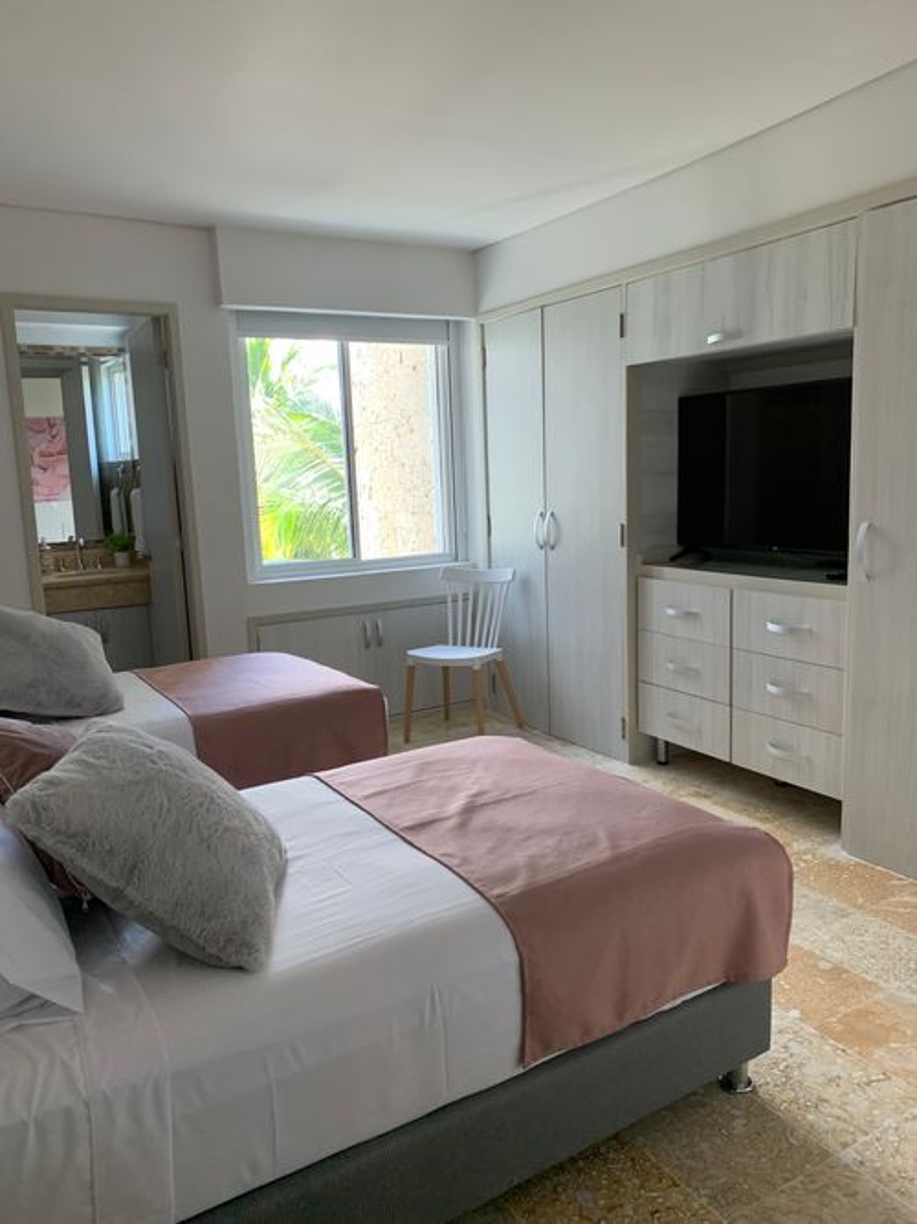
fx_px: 919
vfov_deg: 67.3
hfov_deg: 53.0
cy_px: 612
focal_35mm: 26
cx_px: 458
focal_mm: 4.25
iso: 100
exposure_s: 1/63
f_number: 1.8
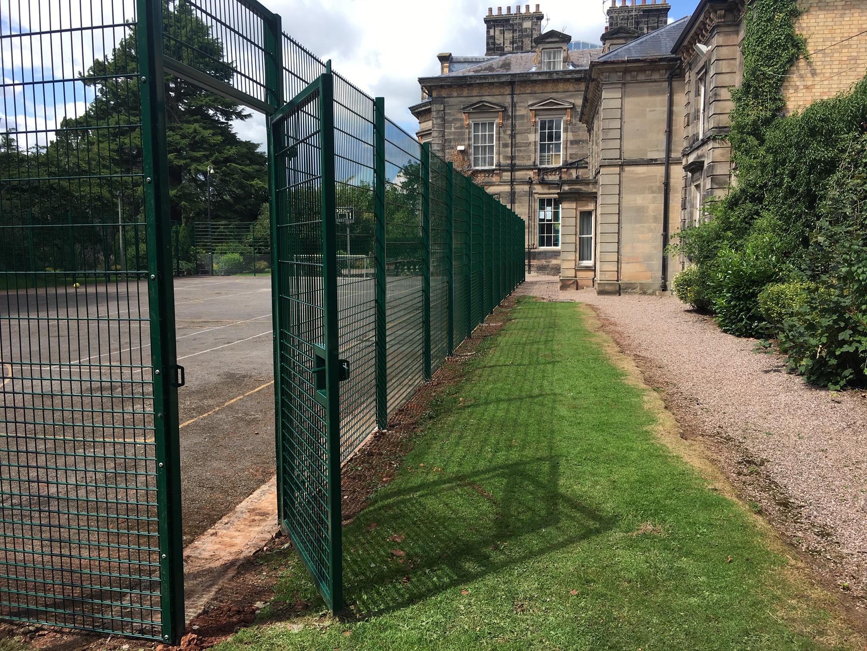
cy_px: 326
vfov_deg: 48.2
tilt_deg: -5.2
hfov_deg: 61.7
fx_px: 726
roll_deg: +1.0
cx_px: 434
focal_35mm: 29
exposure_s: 1/855
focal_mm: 4.15
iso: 25
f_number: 2.2
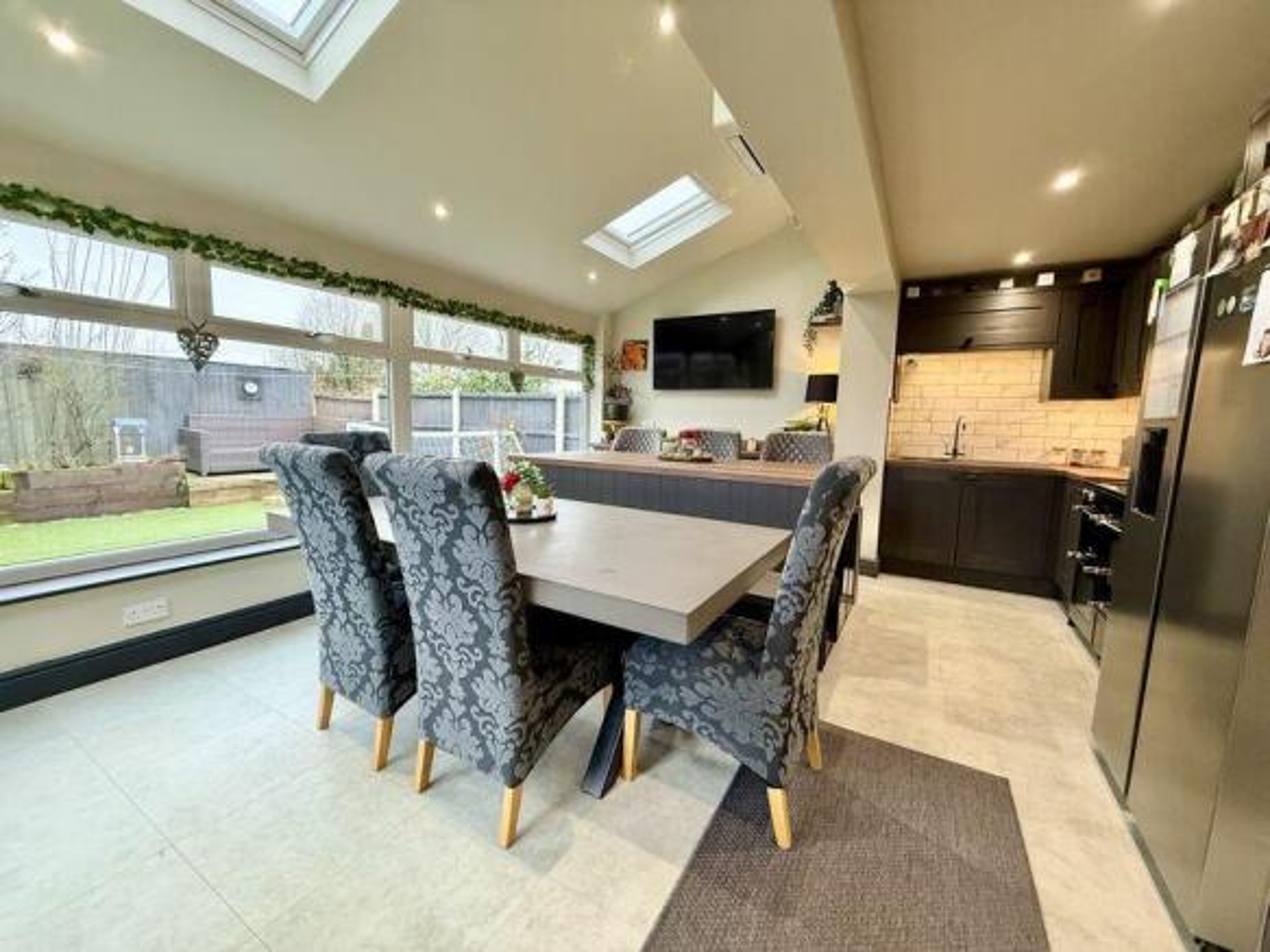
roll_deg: -1.4
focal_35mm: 14
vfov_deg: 85.7
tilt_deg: -7.0
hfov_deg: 102.1
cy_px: 476
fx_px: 514
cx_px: 635
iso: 500
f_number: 2.2
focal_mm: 2.22
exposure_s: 1/100
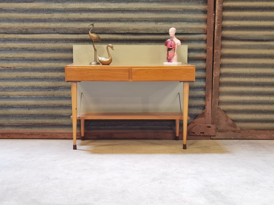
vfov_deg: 34.3
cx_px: 137
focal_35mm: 42
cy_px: 102
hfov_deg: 44.8
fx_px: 332
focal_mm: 6.71
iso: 400
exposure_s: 1/33.3
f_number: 1.9
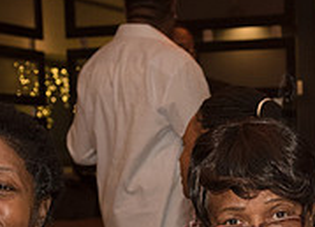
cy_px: 296
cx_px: 290
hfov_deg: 16.3
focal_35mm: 121
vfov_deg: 11.6
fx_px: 1086
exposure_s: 1/320
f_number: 4.5
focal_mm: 34
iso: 1250
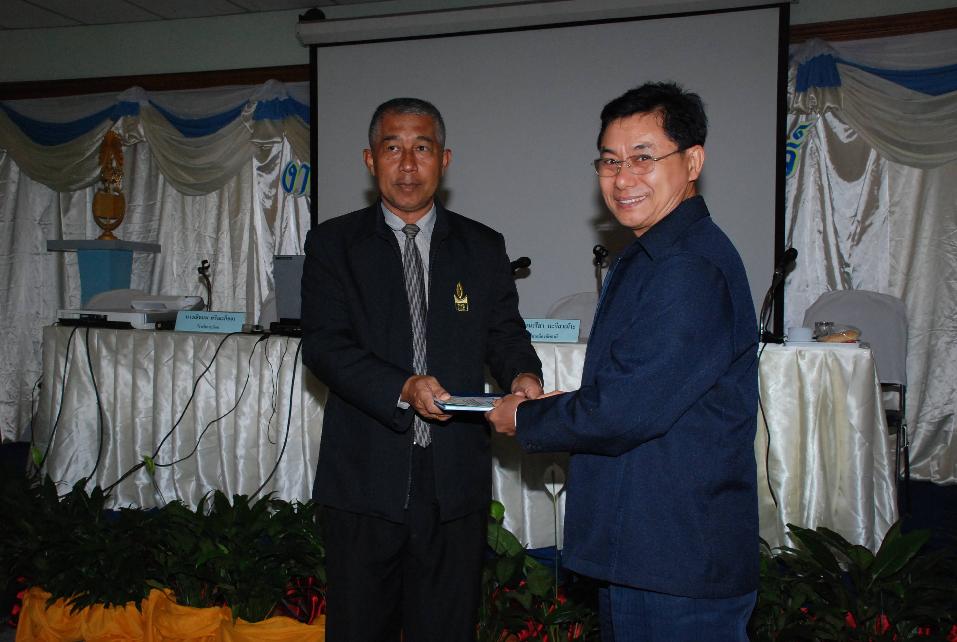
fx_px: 1039
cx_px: 478
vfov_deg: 34.4
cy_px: 321
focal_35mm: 39
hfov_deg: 49.5
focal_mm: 26
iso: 1000
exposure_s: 1/200
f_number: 8
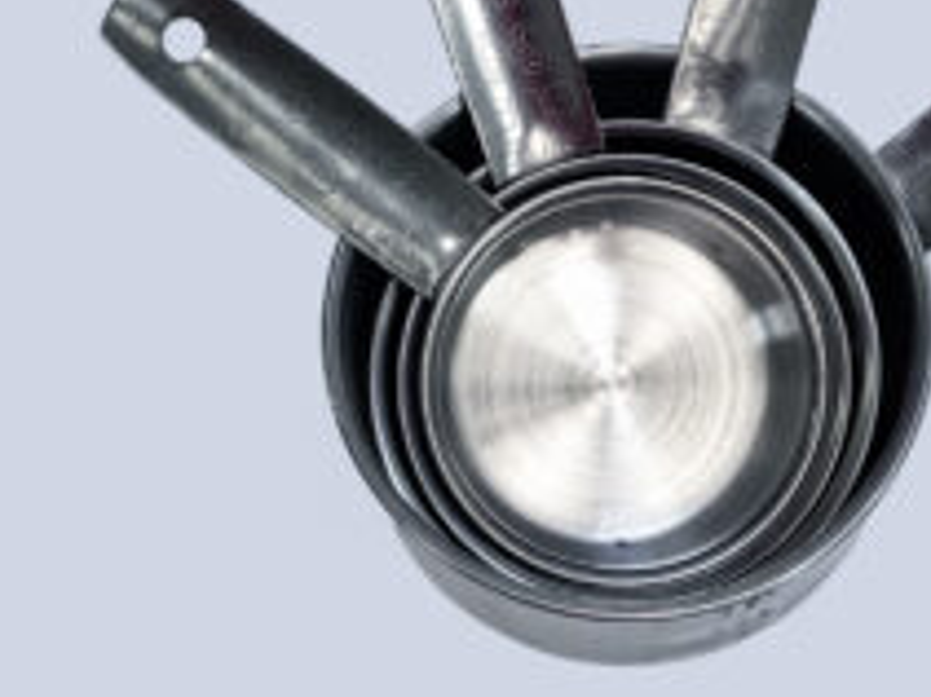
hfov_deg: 14.4
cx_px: 666
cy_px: 192
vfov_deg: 10.8
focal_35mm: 137
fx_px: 3683
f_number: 14
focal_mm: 70
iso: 6400
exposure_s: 1/160
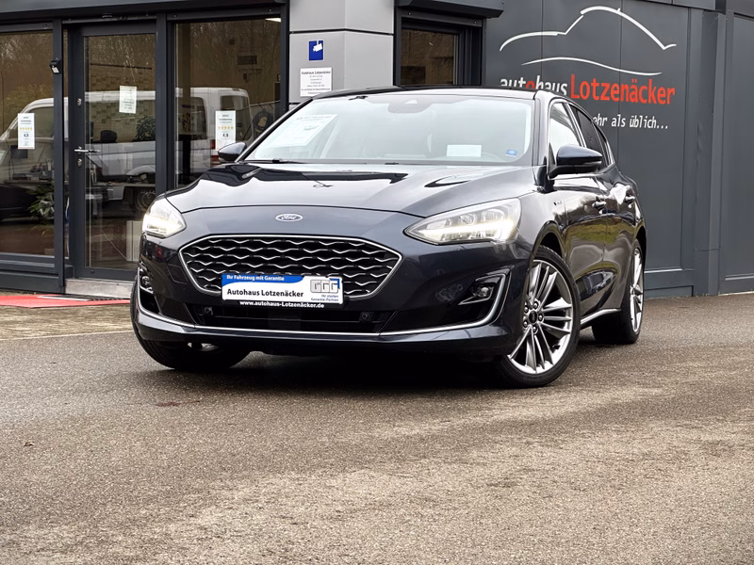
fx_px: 1677
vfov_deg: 19.1
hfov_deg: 25.3
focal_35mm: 77
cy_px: 282
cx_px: 377
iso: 64
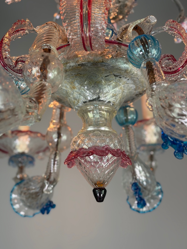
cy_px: 124
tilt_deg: +23.0
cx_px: 94
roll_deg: +0.0
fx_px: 346
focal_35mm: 48
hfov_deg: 30.3
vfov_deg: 39.7
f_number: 1.78
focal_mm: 6.76
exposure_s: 1/50
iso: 64
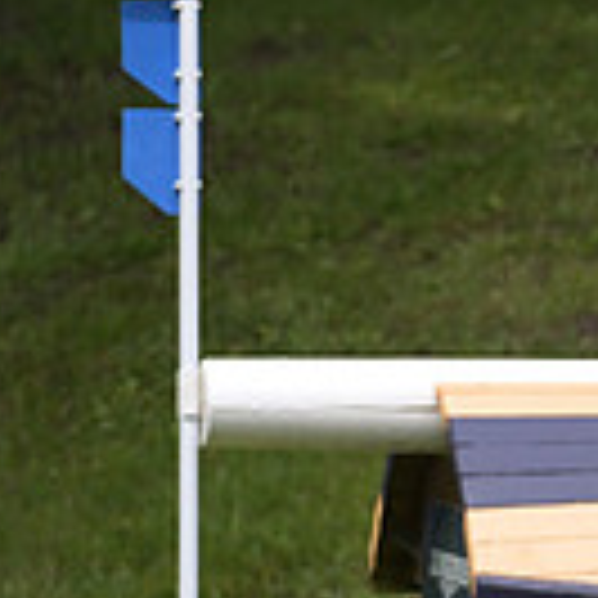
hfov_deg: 1.5
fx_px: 22516
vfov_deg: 1.5
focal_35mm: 1152
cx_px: 1088
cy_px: 214
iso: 500
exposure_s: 1/1250
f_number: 5.6
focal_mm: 310
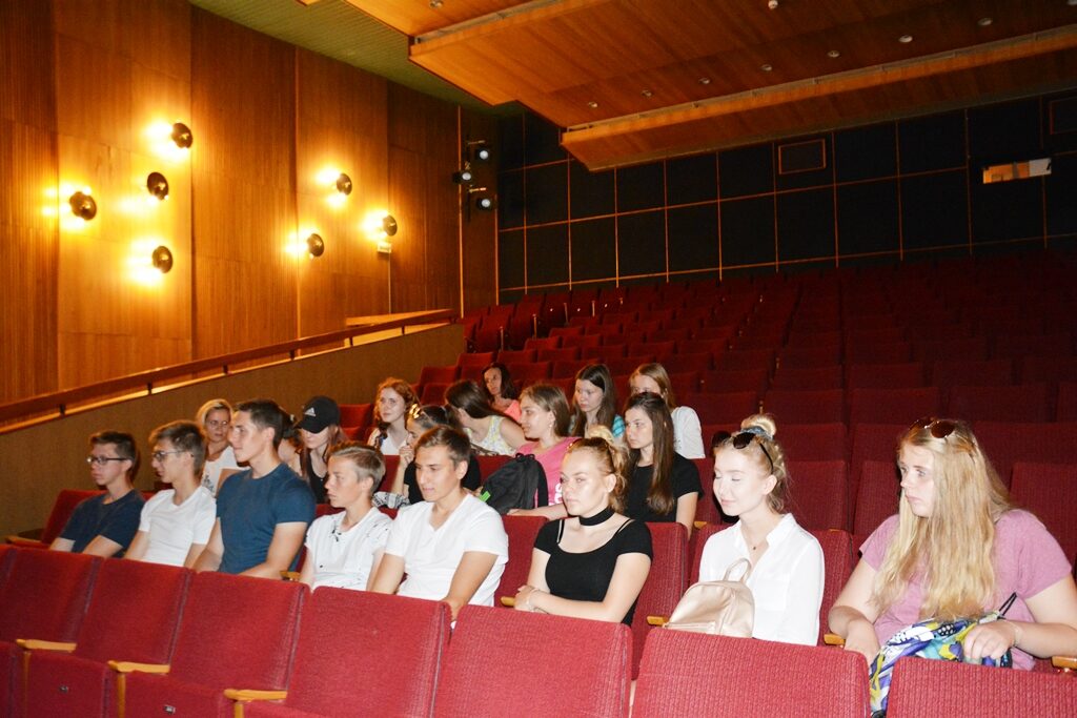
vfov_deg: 41.7
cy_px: 359
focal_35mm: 32
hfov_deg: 59.5
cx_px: 538
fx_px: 942
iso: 3200
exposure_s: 1/60
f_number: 3.8
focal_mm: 21
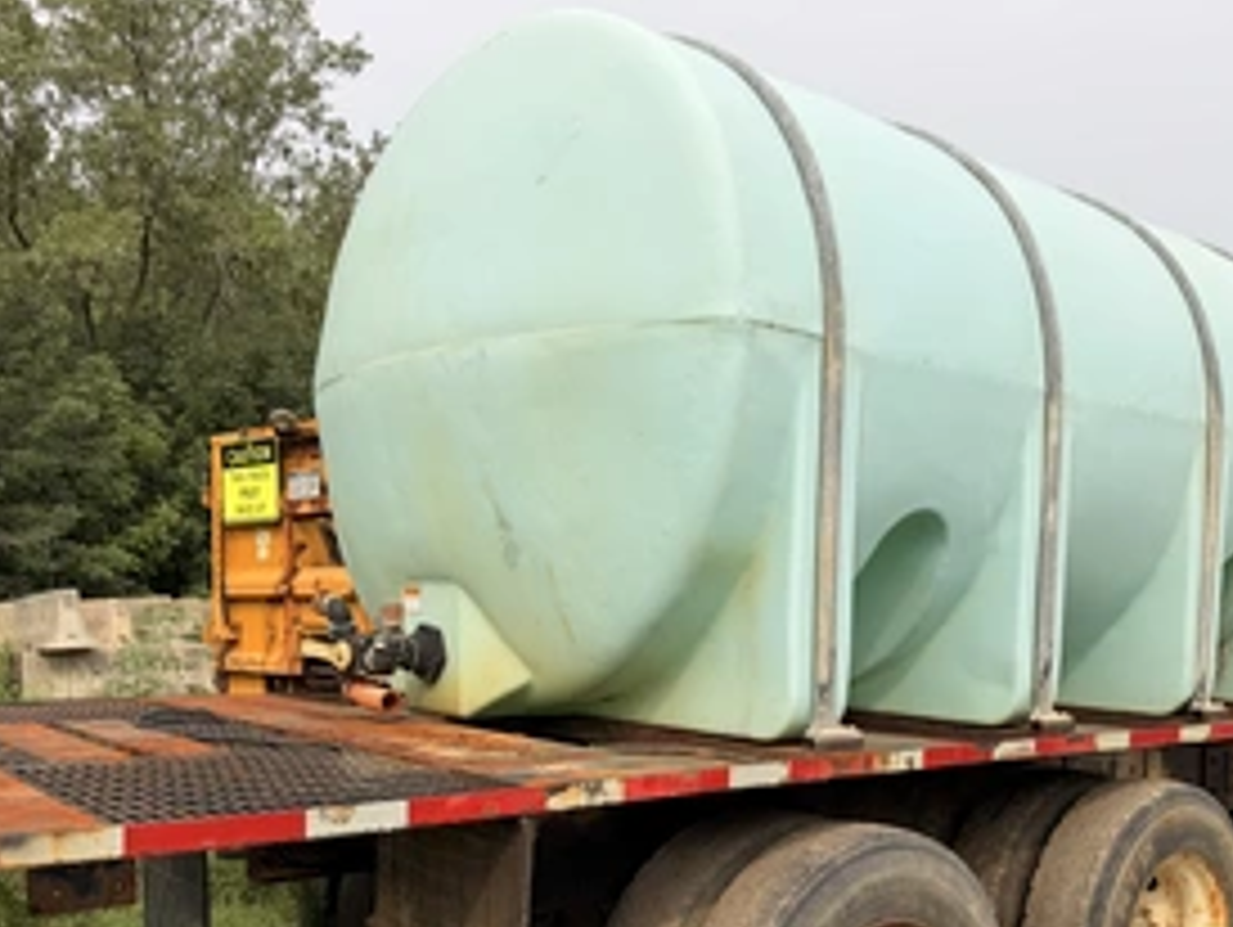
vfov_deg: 39.9
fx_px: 1248
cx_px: 788
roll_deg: +1.6
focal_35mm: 35
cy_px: 670
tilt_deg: -3.6
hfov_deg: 51.9
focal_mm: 6.76
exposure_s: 1/4167
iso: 80
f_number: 1.78
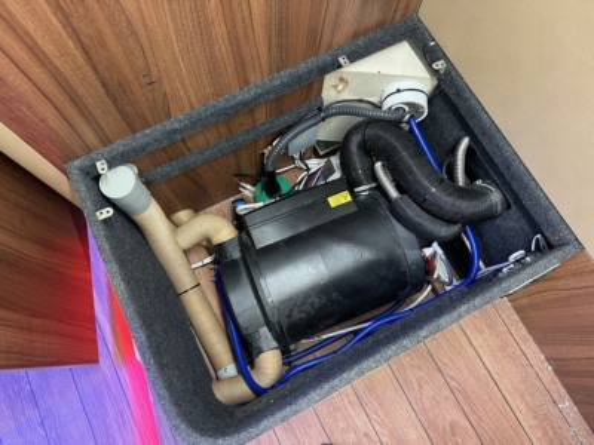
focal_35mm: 24
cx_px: 297
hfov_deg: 71.6
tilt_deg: -72.1
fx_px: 412
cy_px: 222
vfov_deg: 56.8
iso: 320
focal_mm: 6.86
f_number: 1.78
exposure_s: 1/50
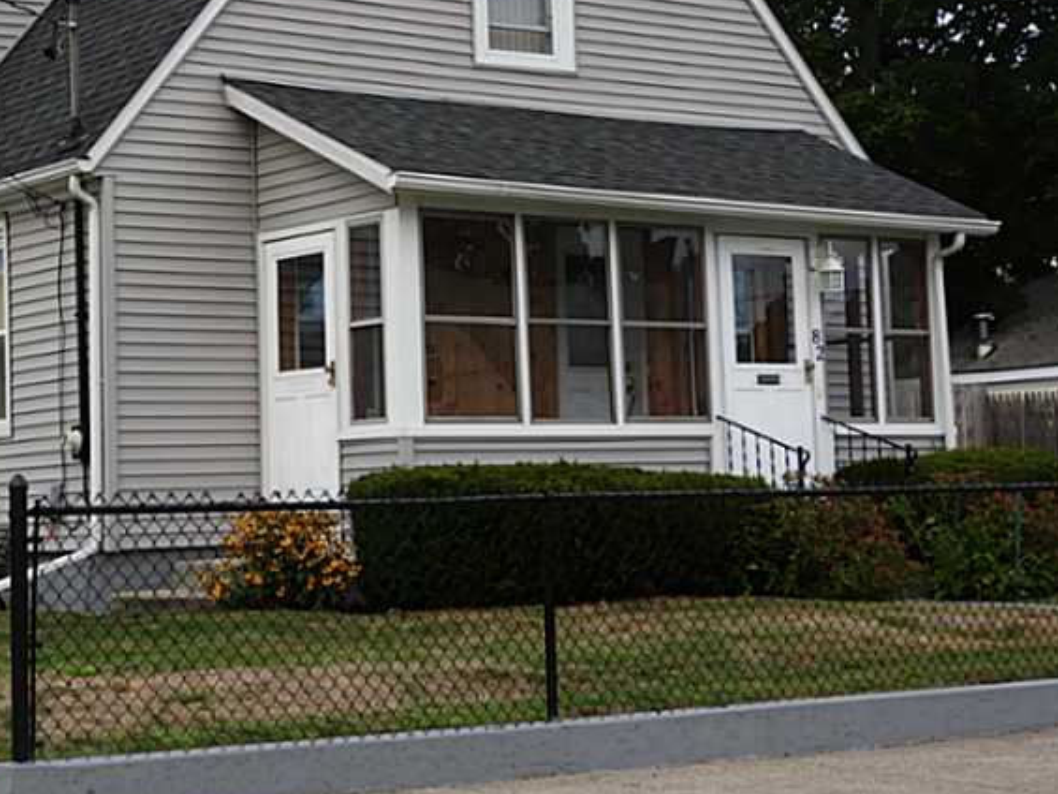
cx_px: 335
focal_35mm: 85
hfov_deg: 22.9
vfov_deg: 17.3
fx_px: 2598
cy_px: 264
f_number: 4.2
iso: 100
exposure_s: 1/320
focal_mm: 10.7
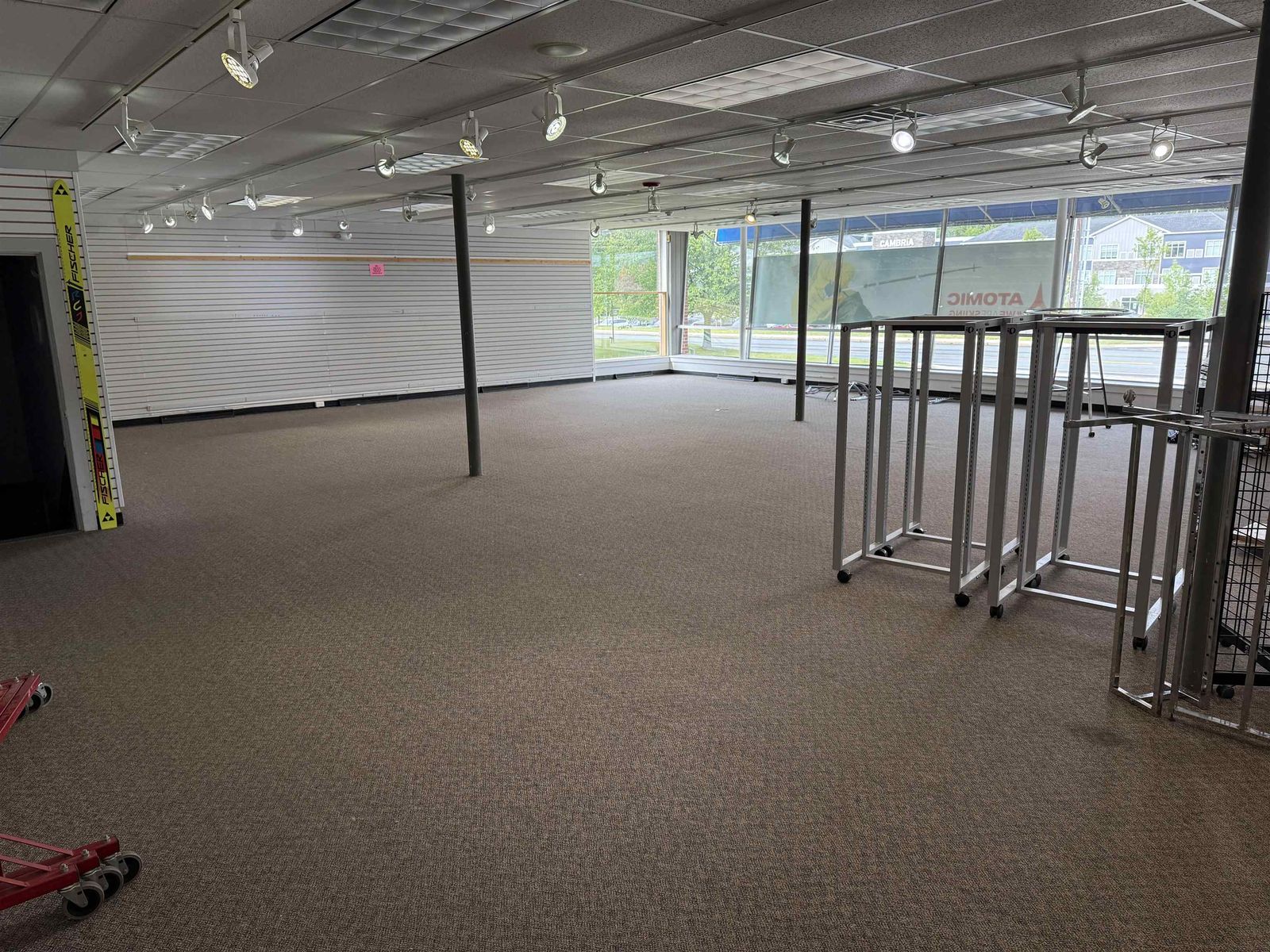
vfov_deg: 56.8
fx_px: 881
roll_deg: +1.4
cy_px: 476
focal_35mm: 24
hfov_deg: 71.6
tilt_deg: -11.4
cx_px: 635
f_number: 1.78
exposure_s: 1/239
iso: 160
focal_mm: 6.76
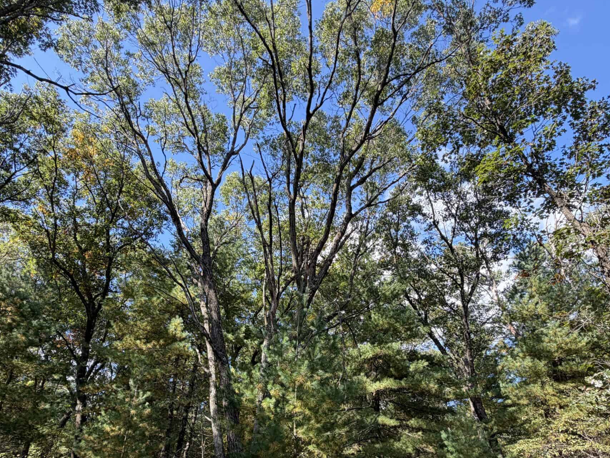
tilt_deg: +27.4
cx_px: 314
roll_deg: +0.3
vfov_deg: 60.6
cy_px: 332
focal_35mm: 21
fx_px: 370
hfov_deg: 79.0
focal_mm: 2.22
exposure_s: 1/148
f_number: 2.2
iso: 40
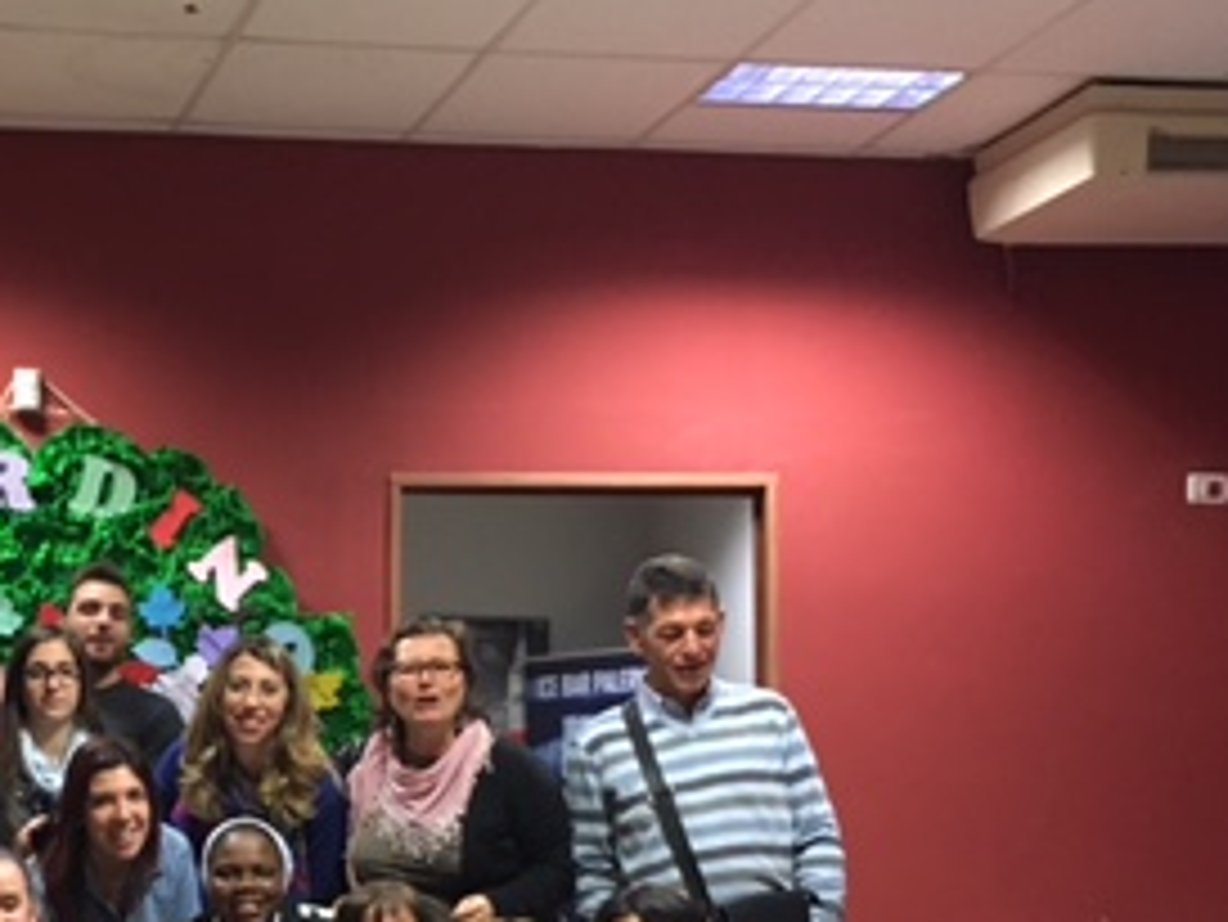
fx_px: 2413
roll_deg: -0.3
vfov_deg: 21.1
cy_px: 855
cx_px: 36
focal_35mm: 68
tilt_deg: +1.9
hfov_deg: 27.1
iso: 200
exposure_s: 1/25
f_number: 2.2
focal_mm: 4.15
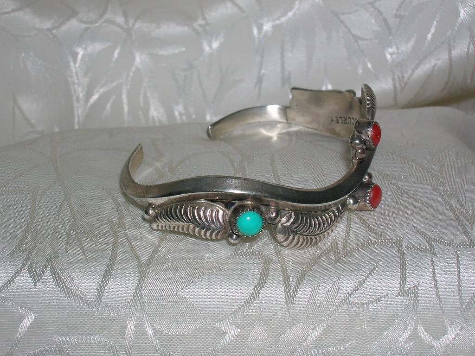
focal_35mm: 54
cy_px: 178
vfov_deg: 27.0
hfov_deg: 35.5
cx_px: 238
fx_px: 741
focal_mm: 9
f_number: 5.7
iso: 50
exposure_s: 1/60.1
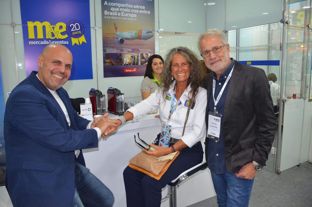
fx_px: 234
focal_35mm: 27
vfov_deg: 47.7
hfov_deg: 67.5
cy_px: 104
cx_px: 156
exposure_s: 1/60
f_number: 3.5
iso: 800
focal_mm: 18
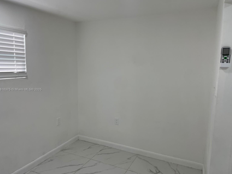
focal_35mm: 27
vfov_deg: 51.4
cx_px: 114
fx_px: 181
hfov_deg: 65.3
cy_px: 90
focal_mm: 4.2
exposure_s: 1/120
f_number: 1.6
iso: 32
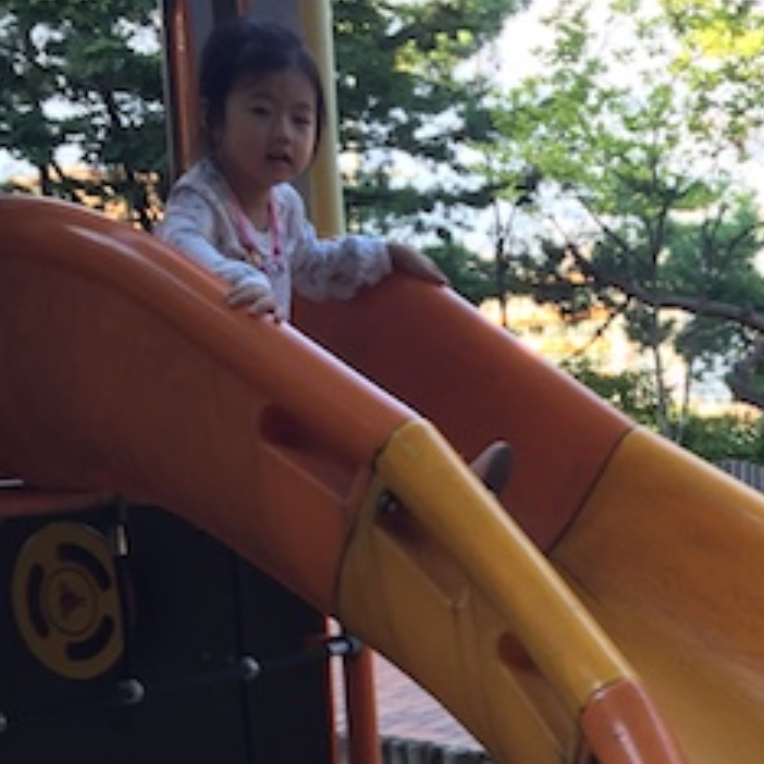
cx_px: 689
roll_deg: +0.9
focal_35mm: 73
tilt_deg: -13.7
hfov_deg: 23.1
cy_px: 828
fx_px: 1823
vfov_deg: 22.4
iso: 40
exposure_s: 1/60
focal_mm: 4.15
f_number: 2.2
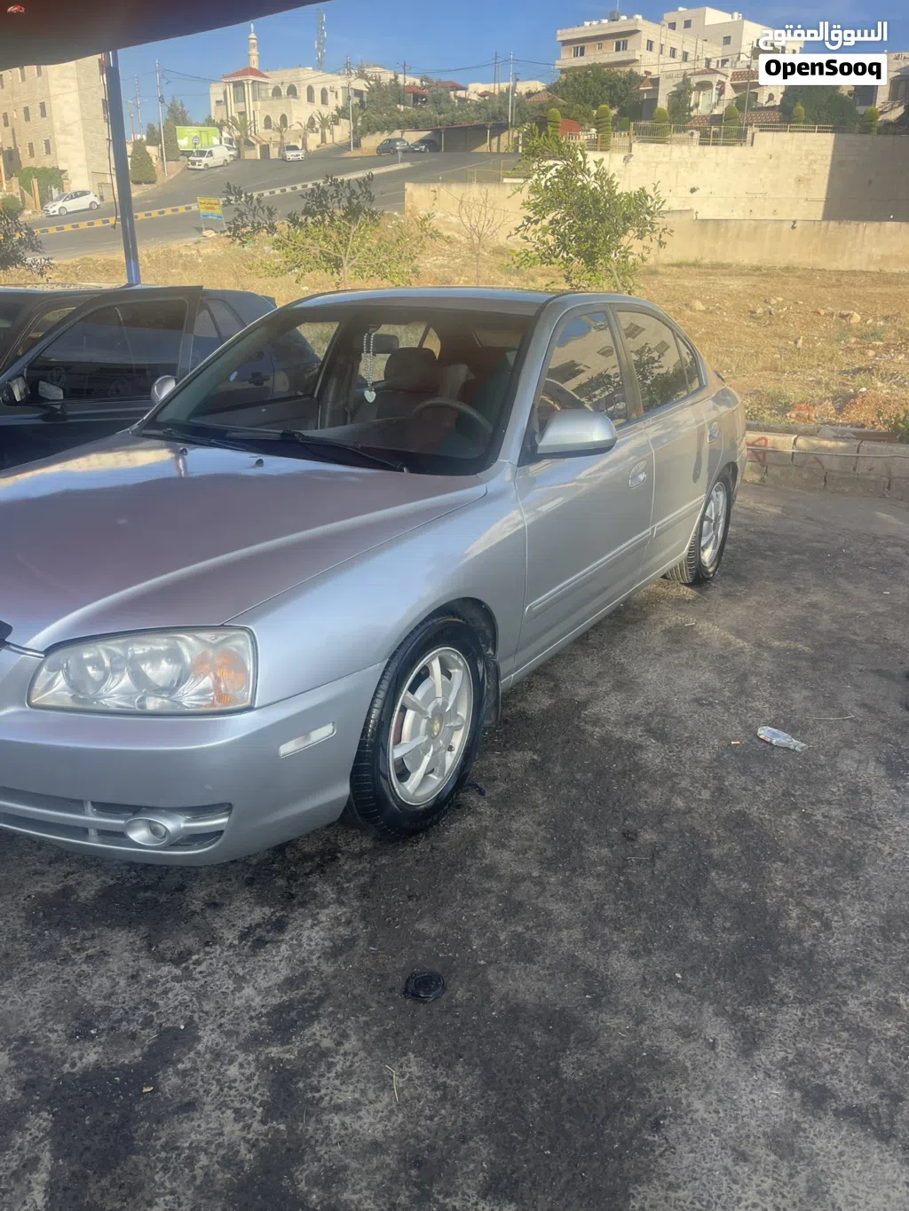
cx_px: 454
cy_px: 606
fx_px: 875
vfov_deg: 69.4
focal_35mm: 25
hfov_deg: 54.9
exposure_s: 1/916
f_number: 1.6
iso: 32
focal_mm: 5.1
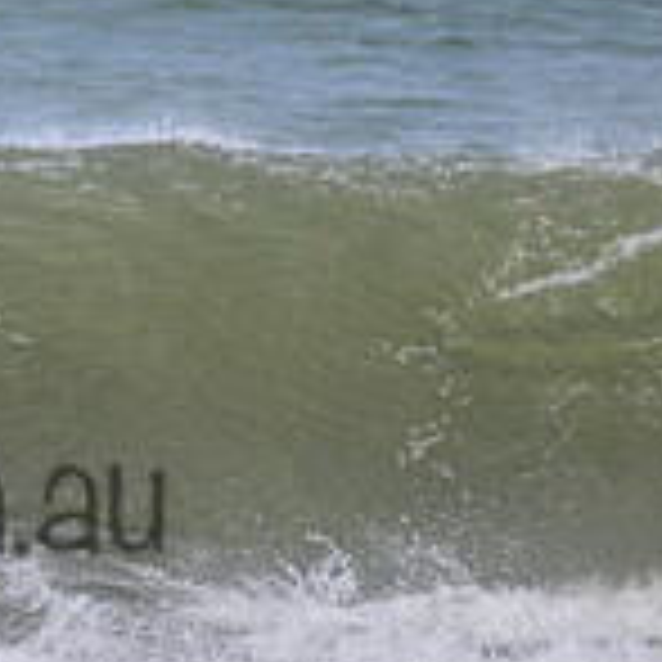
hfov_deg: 0.7
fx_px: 58245
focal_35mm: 2692
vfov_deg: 0.7
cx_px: -311
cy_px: 448
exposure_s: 1/2000
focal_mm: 800
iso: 1250
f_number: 11
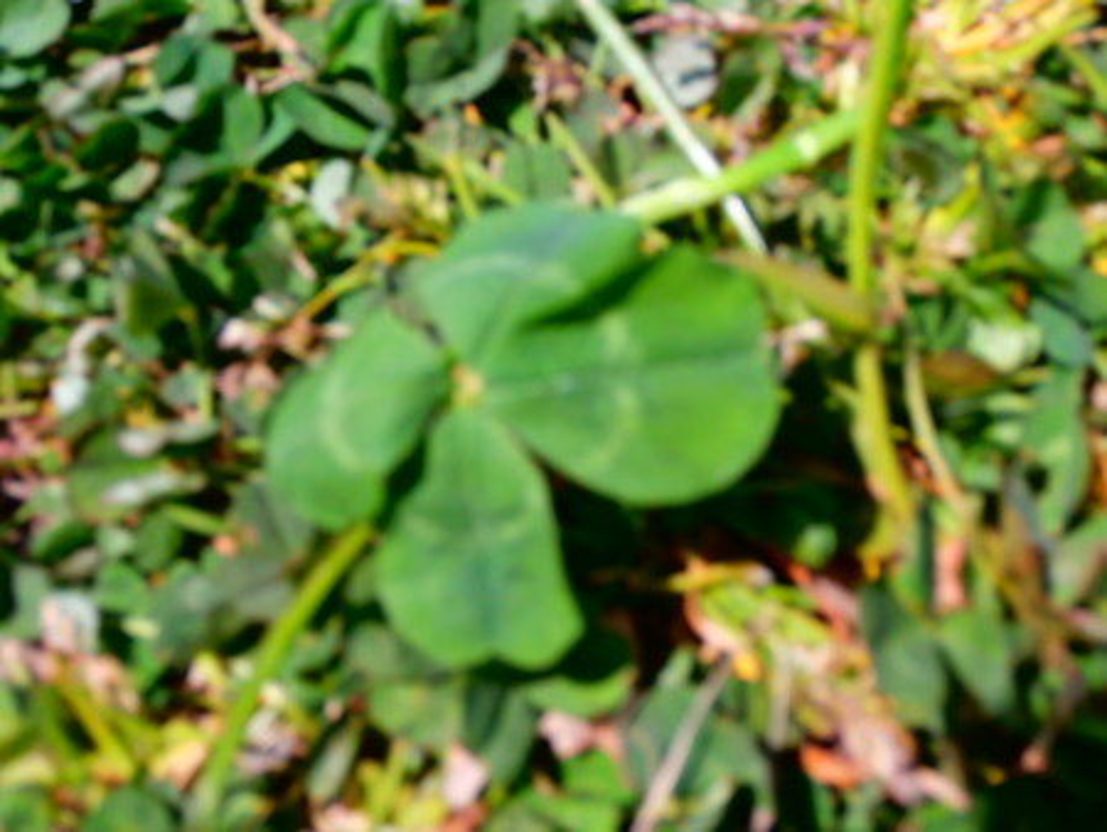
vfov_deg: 30.9
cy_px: 416
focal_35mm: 47
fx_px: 1504
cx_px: 554
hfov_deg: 40.4
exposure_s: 1/500
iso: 100
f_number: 4.2
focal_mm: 8.29
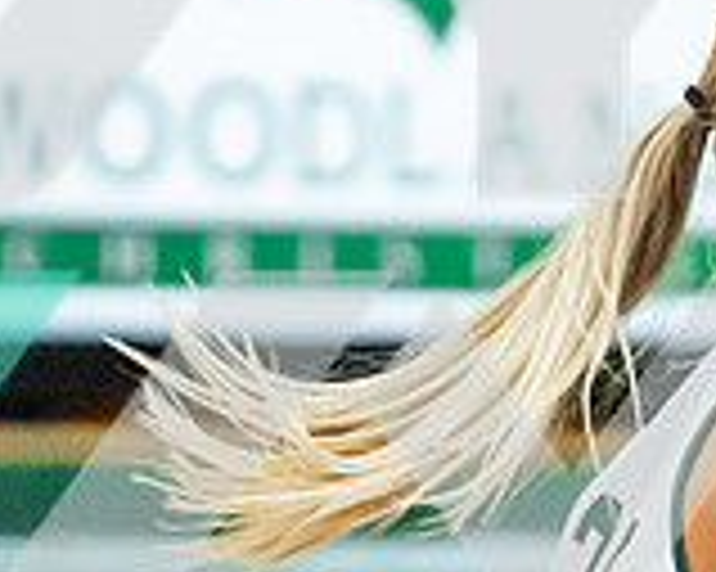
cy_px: 436
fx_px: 30157
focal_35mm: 1424
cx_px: 574
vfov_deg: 1.1
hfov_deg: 1.4
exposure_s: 1/1000
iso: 2000
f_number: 2.8
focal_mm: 200
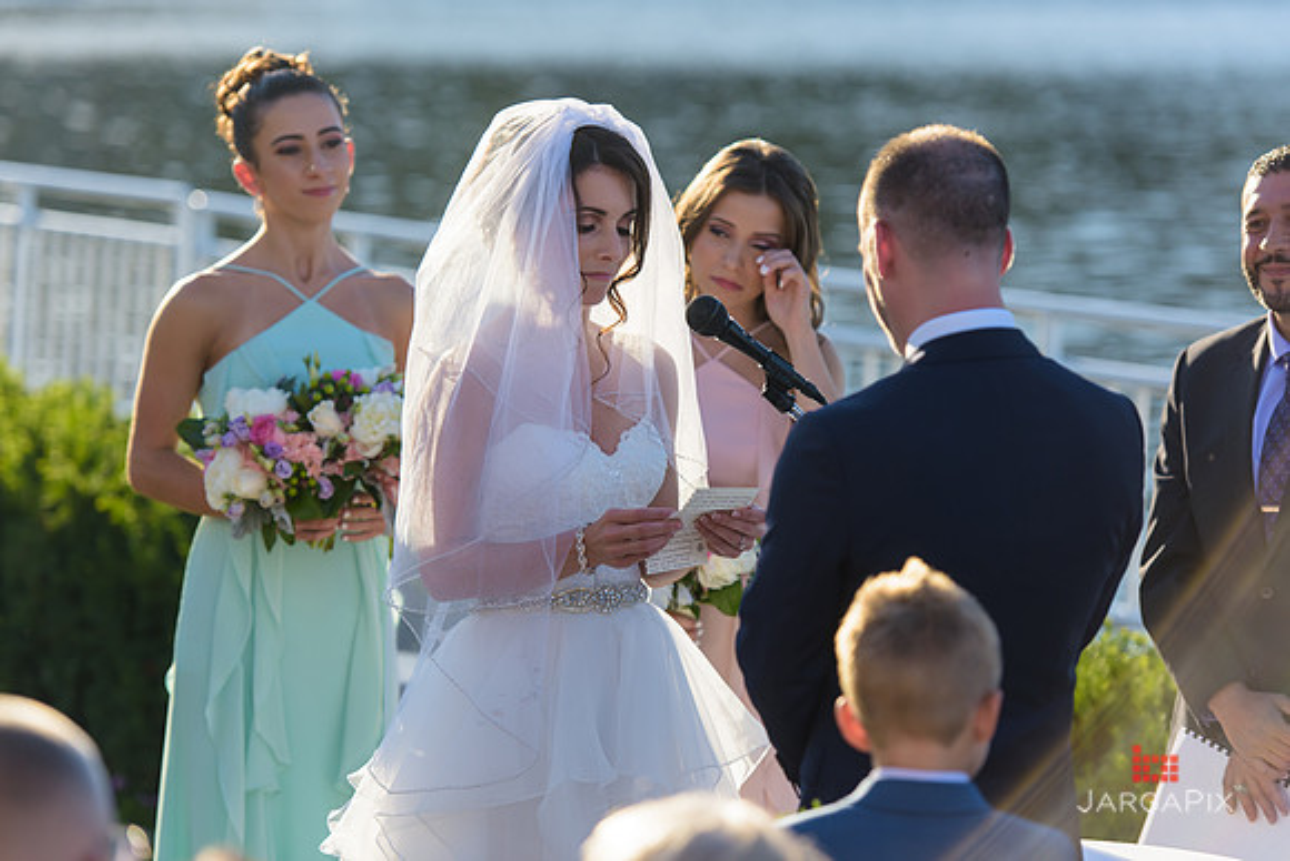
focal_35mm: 135
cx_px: 645
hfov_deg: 15.2
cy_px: 430
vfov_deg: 10.2
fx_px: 4838
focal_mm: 135
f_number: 3.2
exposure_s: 1/1600
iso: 200
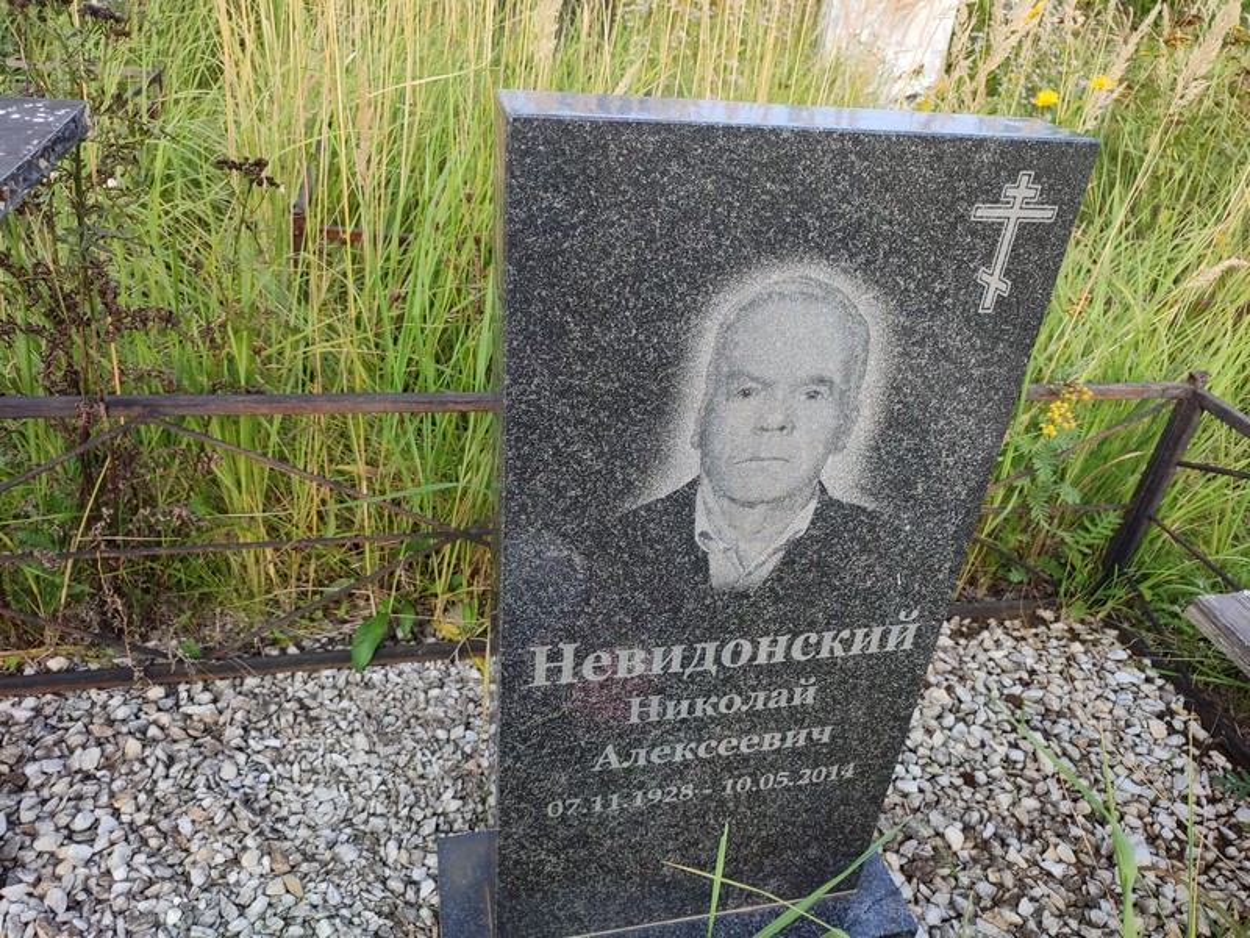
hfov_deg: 69.4
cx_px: 625
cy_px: 469
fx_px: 903
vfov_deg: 54.9
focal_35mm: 25
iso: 61
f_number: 1.9
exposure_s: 1/100
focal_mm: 6.04
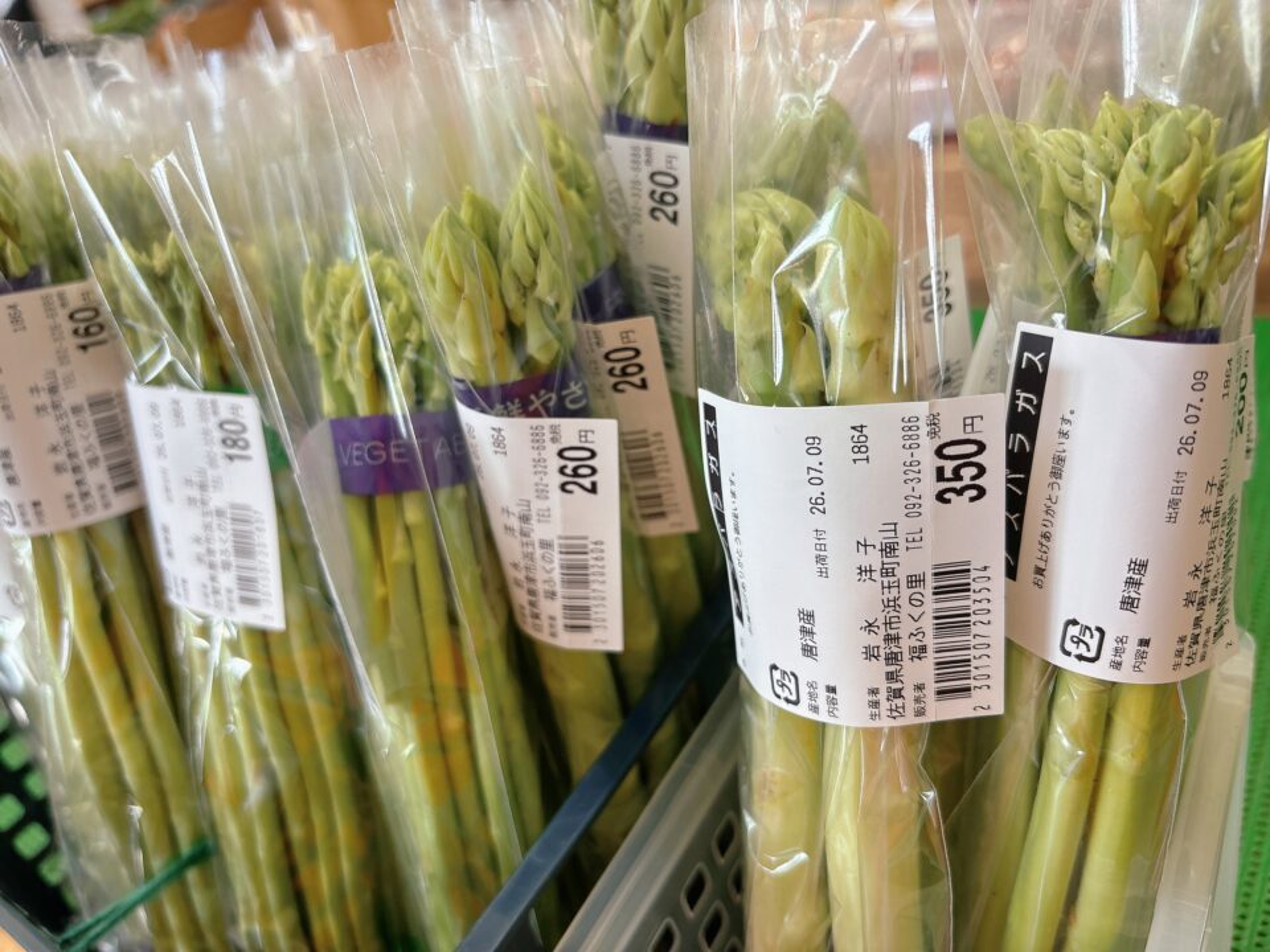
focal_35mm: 26
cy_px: 476
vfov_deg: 53.1
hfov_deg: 67.3
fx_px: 954
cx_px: 635
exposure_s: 1/60
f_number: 1.6
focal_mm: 5.96
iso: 80
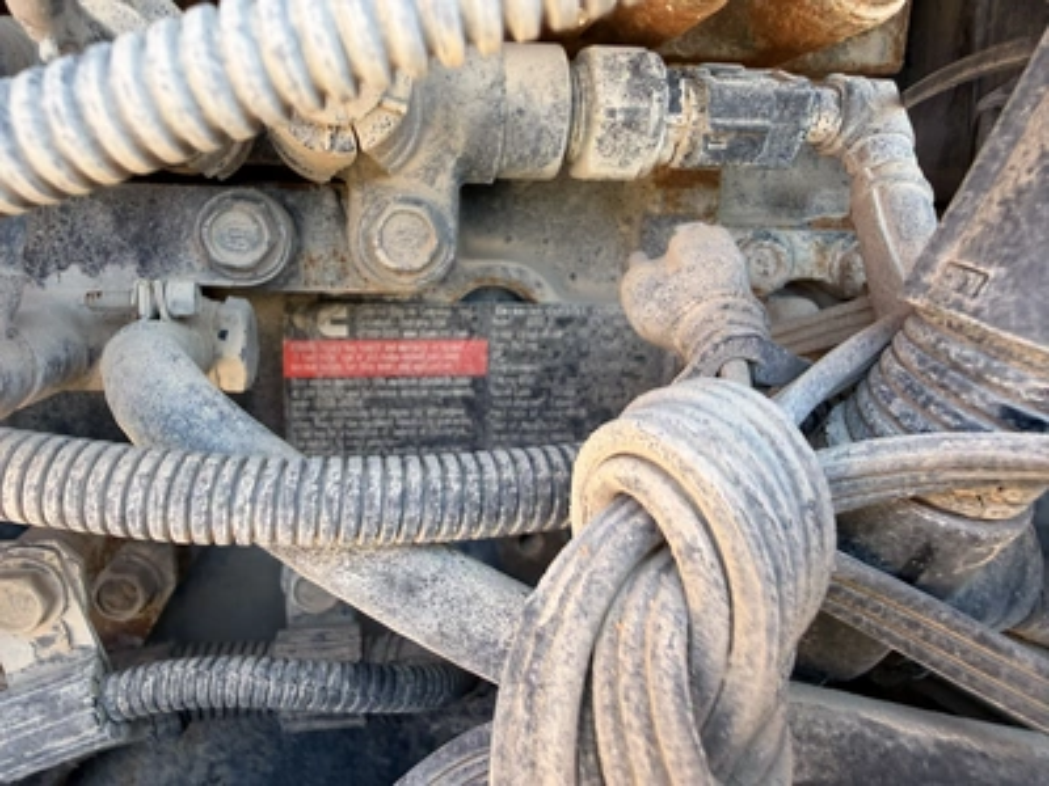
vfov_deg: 56.8
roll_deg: -0.9
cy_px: 393
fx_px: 727
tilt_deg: -20.0
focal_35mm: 24
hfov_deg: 71.6
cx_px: 524
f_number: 2.2
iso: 80
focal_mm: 2.22
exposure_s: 1/121
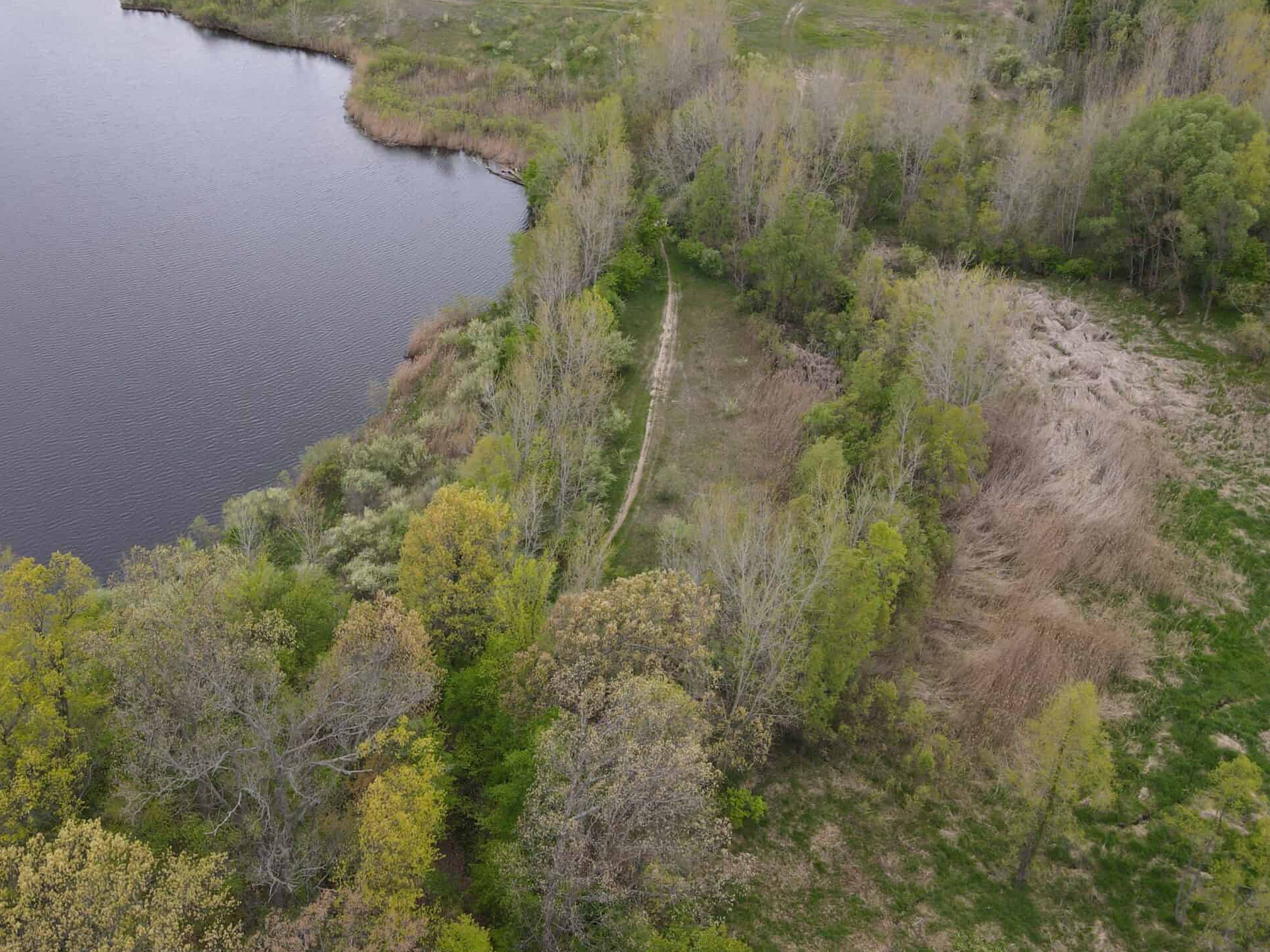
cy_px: 376
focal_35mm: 32
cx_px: 506
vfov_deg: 43.9
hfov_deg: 56.4
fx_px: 1174
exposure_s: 1/15
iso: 290
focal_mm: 4.5
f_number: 2.8
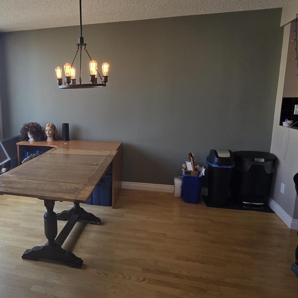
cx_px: 78
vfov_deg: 62.9
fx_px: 243
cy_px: 142
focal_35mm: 25
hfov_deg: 59.9
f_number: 2.2
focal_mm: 2.2
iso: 50
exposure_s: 1/240
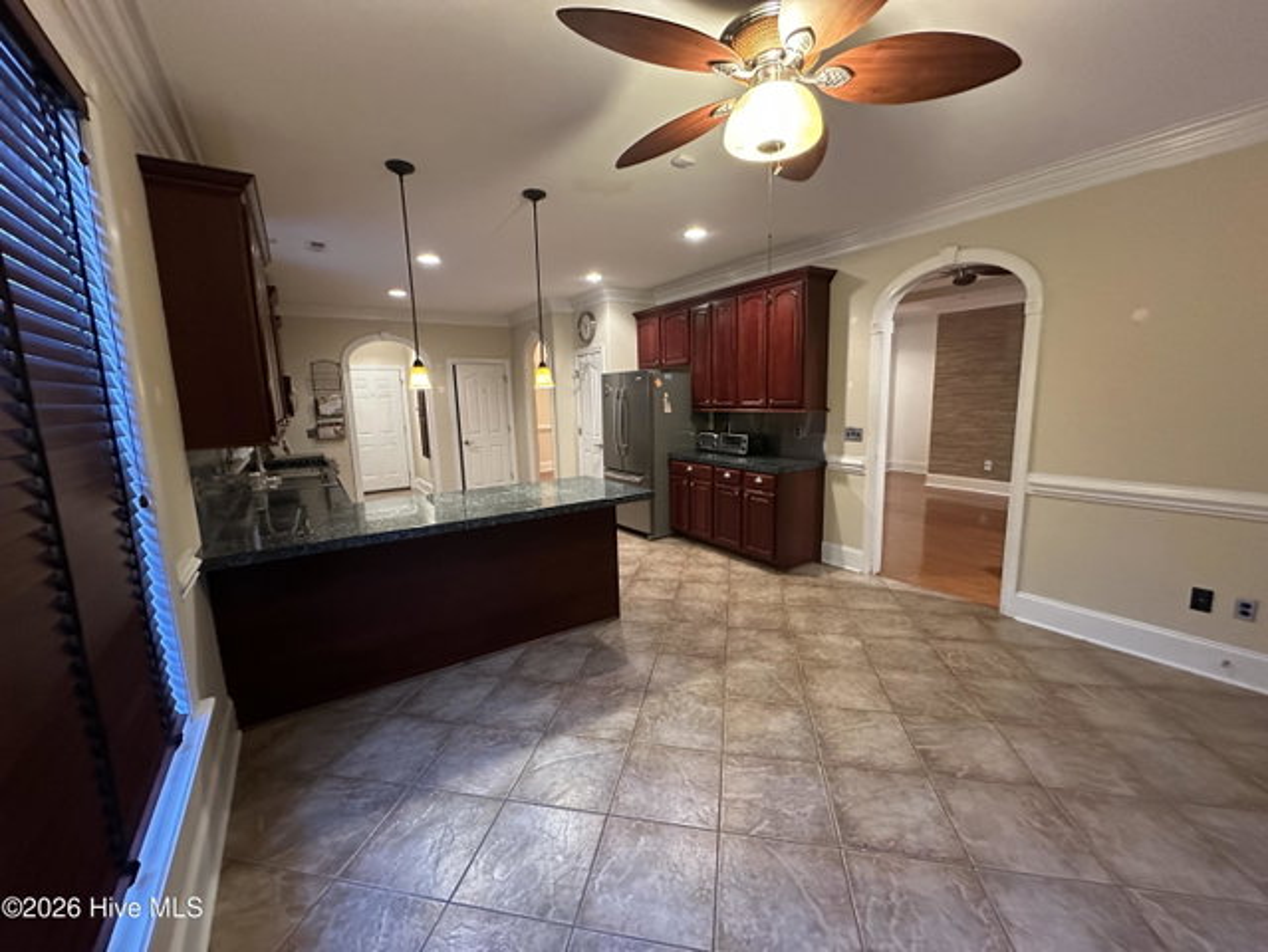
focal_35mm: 14
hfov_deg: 102.0
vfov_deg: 85.7
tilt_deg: -7.1
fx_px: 513
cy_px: 476
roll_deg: +1.9
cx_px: 634
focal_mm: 2.22
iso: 800
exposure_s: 1/60
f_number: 2.2
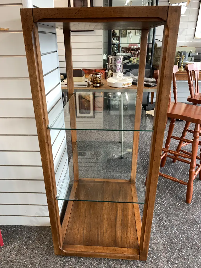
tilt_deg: -24.6
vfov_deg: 67.3
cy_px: 134
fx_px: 201
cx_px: 100
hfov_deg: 53.1
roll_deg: +0.3
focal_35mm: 26
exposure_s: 1/50
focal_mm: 4.25
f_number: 1.8
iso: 50
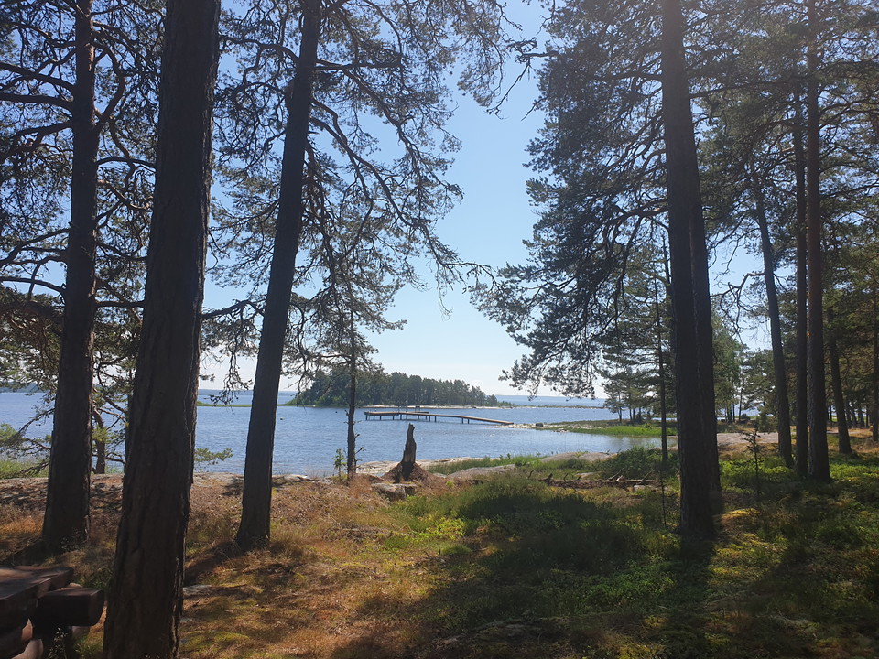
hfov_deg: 67.3
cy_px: 330
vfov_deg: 53.1
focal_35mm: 26
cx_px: 440
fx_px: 660
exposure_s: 1/1808
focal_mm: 4.3
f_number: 2.4
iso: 50
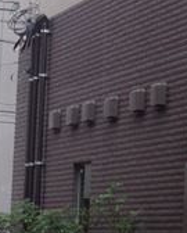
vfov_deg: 14.8
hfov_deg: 10.5
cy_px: 148
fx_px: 897
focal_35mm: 130
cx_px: 424
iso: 50
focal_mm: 4.28
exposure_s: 1/169
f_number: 2.4
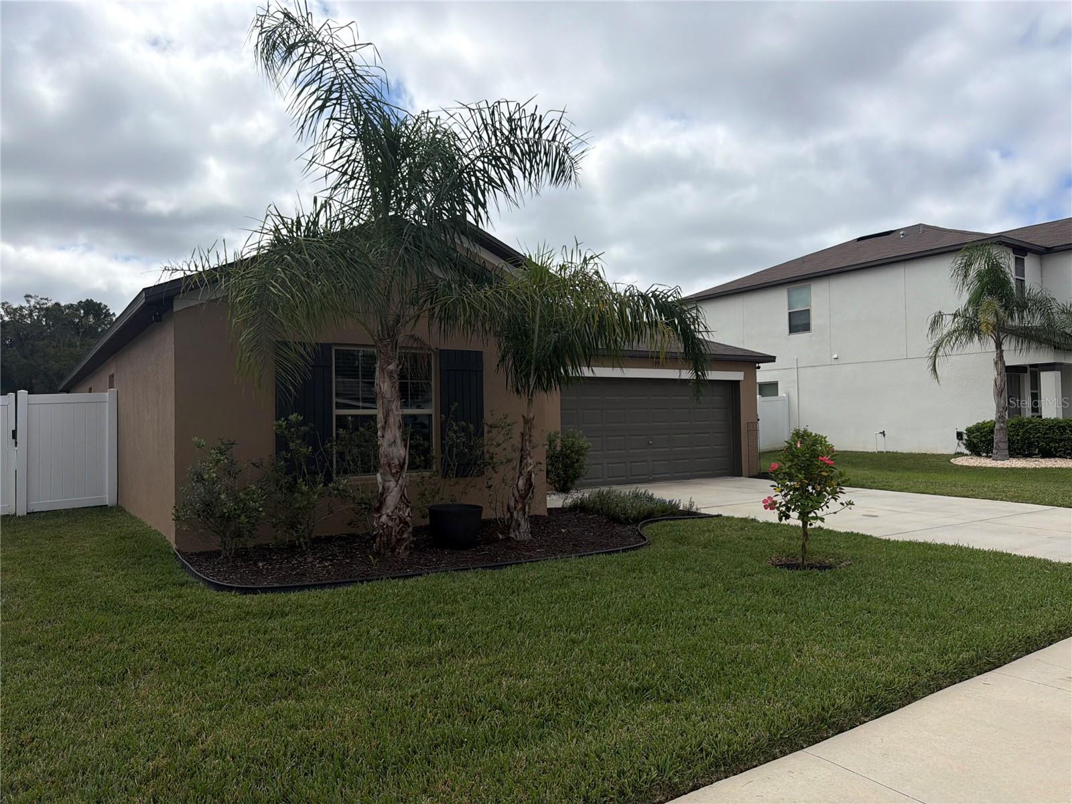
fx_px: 743
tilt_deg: +2.4
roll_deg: +1.3
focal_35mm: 24
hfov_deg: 71.6
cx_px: 536
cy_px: 402
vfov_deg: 56.8
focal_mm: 6.76
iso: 80
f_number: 1.78
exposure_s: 1/14286
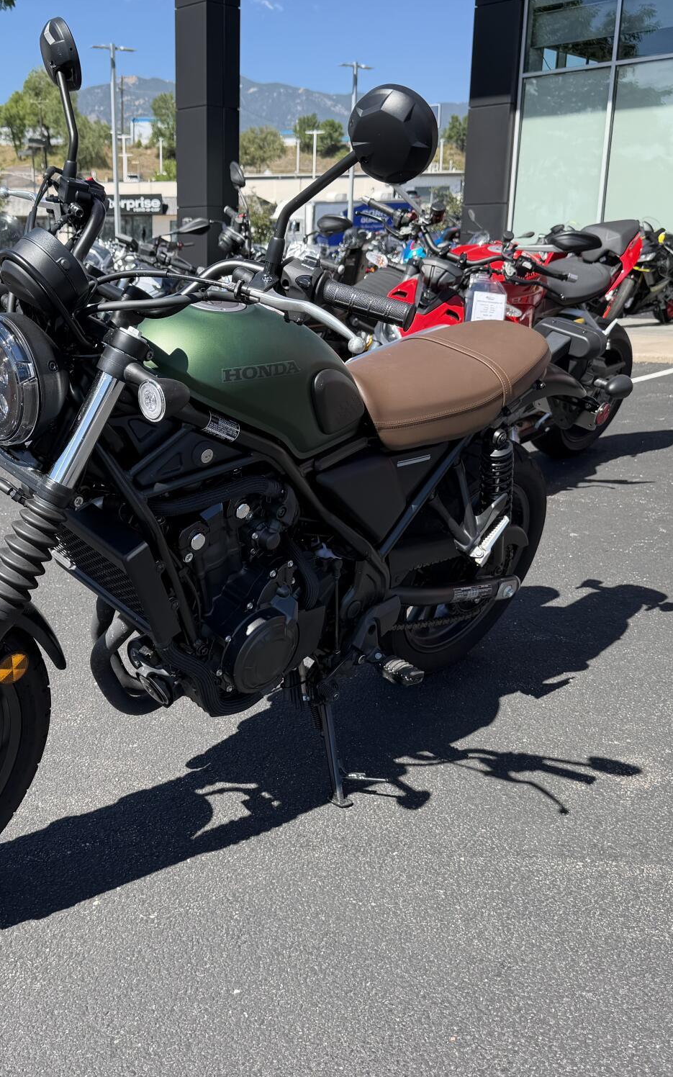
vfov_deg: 56.7
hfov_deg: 36.7
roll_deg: +0.0
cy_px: 538
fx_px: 998
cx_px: 202
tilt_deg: -15.1
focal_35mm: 34
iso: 80
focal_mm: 6.76
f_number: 1.78
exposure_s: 1/1493
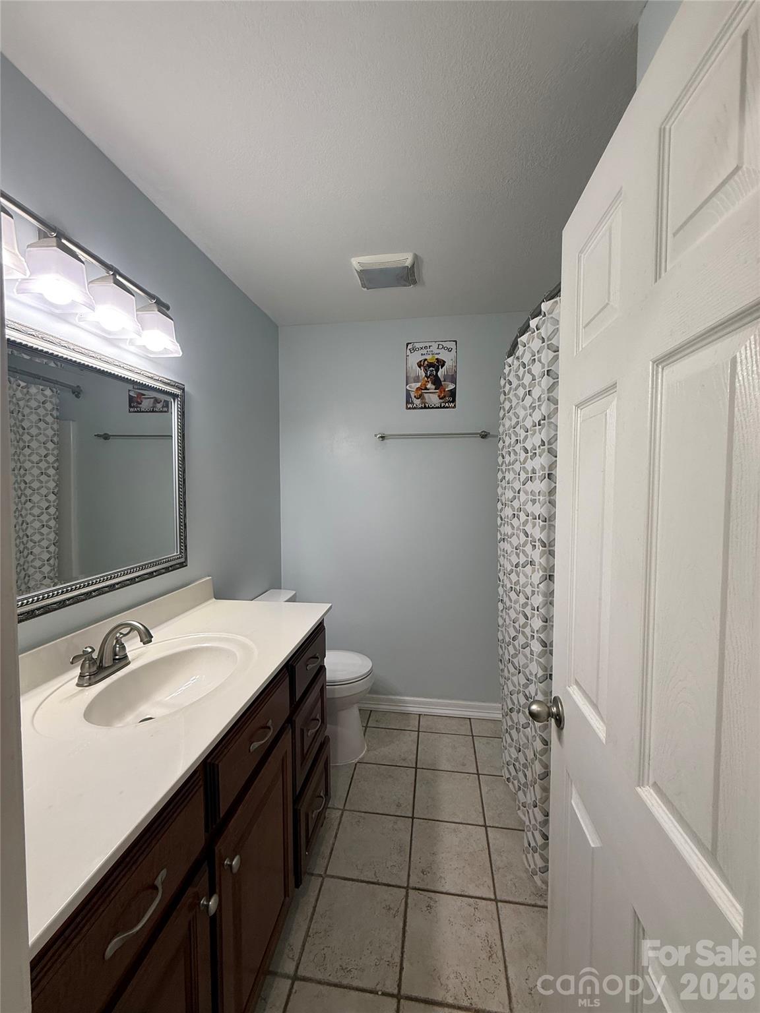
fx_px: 410
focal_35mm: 14
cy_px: 506
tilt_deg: -2.6
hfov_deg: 85.7
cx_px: 380
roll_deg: -0.4
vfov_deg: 102.1
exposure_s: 1/120
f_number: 2.2
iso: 160
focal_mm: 2.22
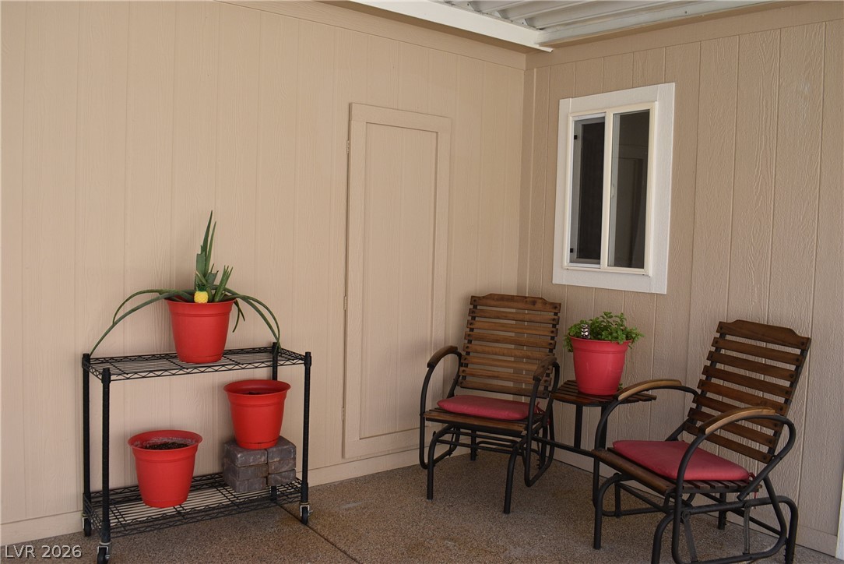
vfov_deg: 43.7
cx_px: 422
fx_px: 704
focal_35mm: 30
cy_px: 282
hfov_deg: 61.9
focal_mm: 20
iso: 400
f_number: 7.1
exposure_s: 1/200
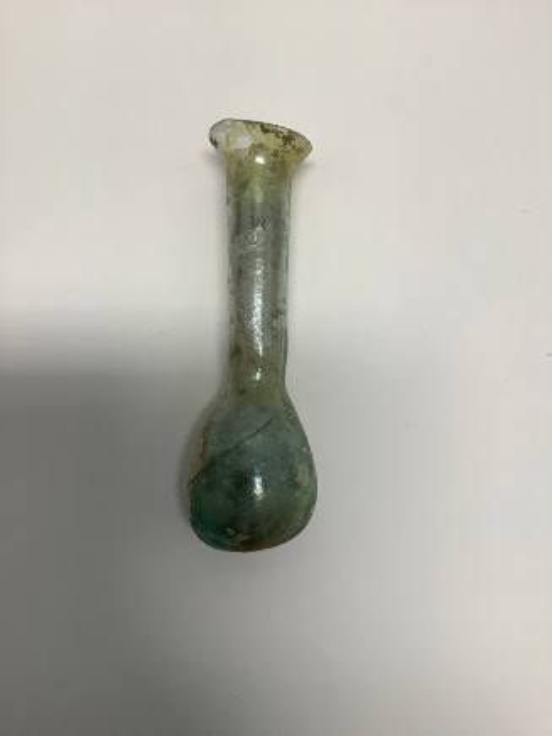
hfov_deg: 45.4
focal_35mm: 31
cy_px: 368
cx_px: 276
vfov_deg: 58.4
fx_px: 659
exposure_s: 1/120
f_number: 2.4
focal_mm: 3.3
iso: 80
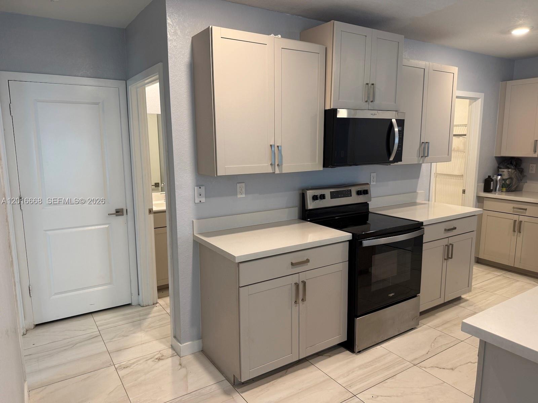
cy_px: 202
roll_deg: +0.1
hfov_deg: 71.6
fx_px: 373
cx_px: 269
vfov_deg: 56.8
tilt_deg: -9.0
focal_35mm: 24
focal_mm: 6.76
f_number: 1.78
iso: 125
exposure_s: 1/60
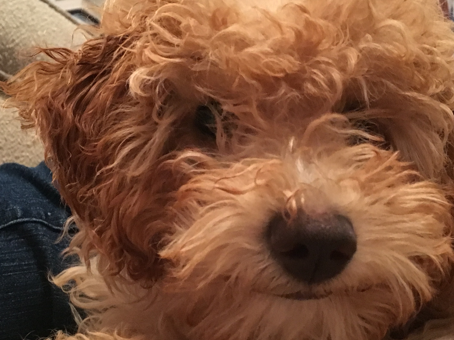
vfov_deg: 26.5
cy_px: 197
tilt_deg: +7.8
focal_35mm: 55
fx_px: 721
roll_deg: -0.5
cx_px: 227
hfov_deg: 34.9
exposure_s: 1/15
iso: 320
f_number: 2.2
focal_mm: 4.15
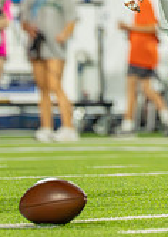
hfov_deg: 1.4
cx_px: 237
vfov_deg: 1.9
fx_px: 6943
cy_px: -113
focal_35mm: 1036
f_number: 2.8
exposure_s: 1/1600
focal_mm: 200
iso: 4000
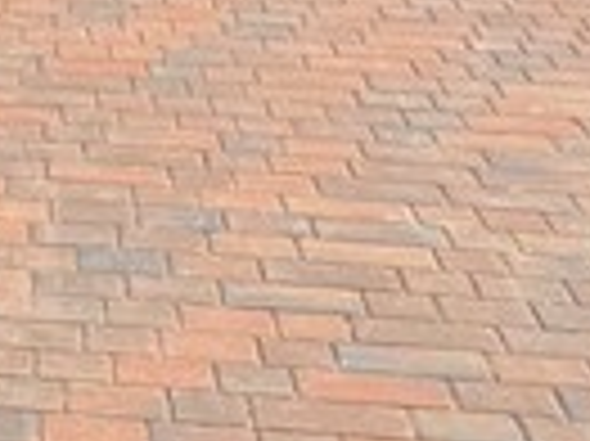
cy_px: -454
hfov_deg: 9.9
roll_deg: -0.9
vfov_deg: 7.6
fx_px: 3201
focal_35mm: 188
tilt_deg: -0.7
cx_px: -500
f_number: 1.78
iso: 80
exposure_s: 1/6173
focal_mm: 6.76
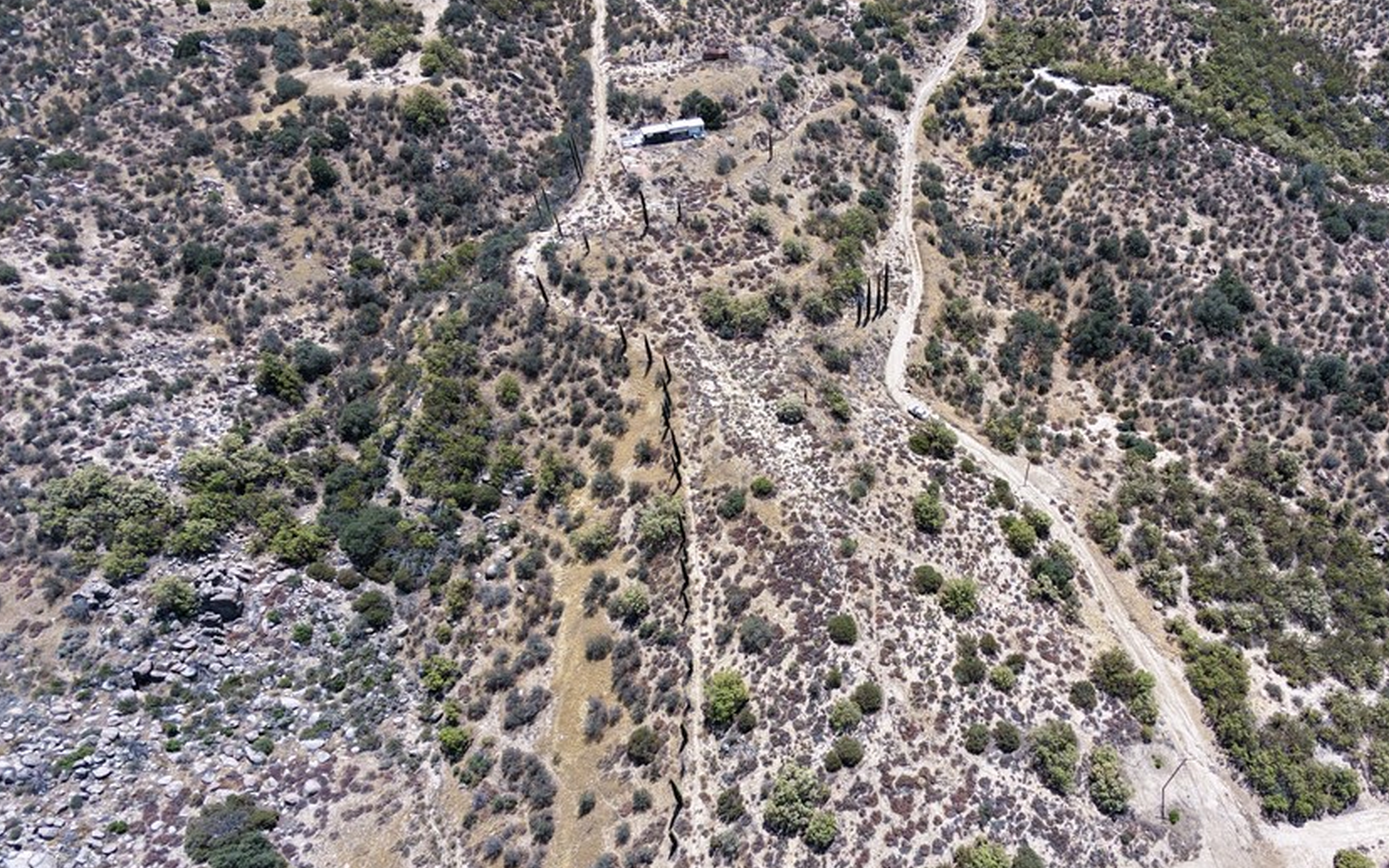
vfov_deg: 57.0
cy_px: 499
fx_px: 795
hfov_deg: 81.1
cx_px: 848
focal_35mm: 21
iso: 160
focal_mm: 3.05
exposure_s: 1/1000
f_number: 2.2
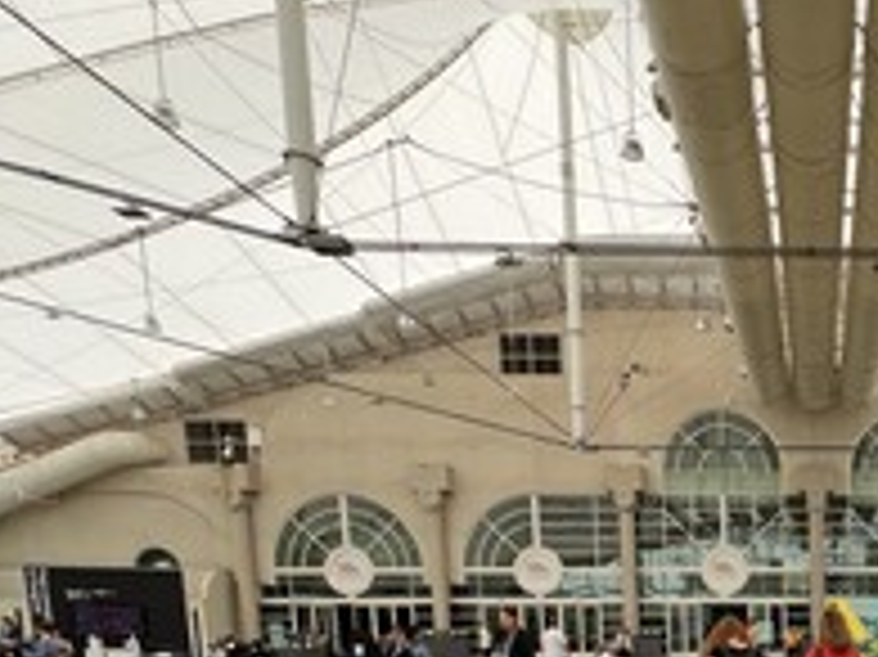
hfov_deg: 48.3
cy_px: 760
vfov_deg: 35.9
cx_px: 851
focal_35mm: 32
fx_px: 811
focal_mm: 1.57
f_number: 1.8
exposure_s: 1/433
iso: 32
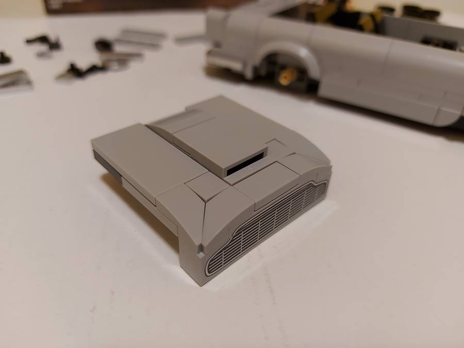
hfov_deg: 71.6
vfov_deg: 56.8
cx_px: 232
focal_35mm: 24
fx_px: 322
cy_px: 174
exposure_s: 1/33
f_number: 1.8
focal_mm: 5.23
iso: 250
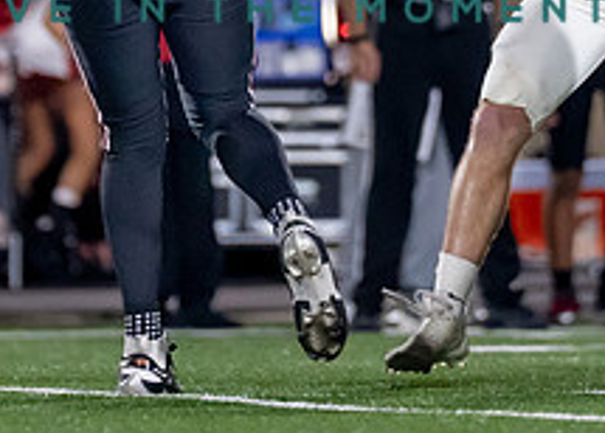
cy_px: -214
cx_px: 303
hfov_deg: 2.0
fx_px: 17629
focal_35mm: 1025
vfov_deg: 1.4
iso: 2500
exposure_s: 1/1250
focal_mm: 200
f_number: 2.8
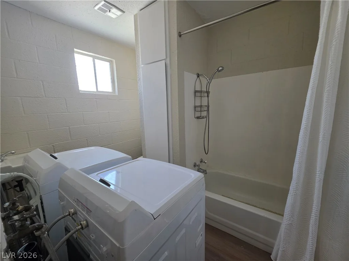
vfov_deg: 89.9
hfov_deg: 106.2
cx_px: 174
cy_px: 130
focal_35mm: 13
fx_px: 131
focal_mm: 2.2
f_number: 1.9
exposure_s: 1/120
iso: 200
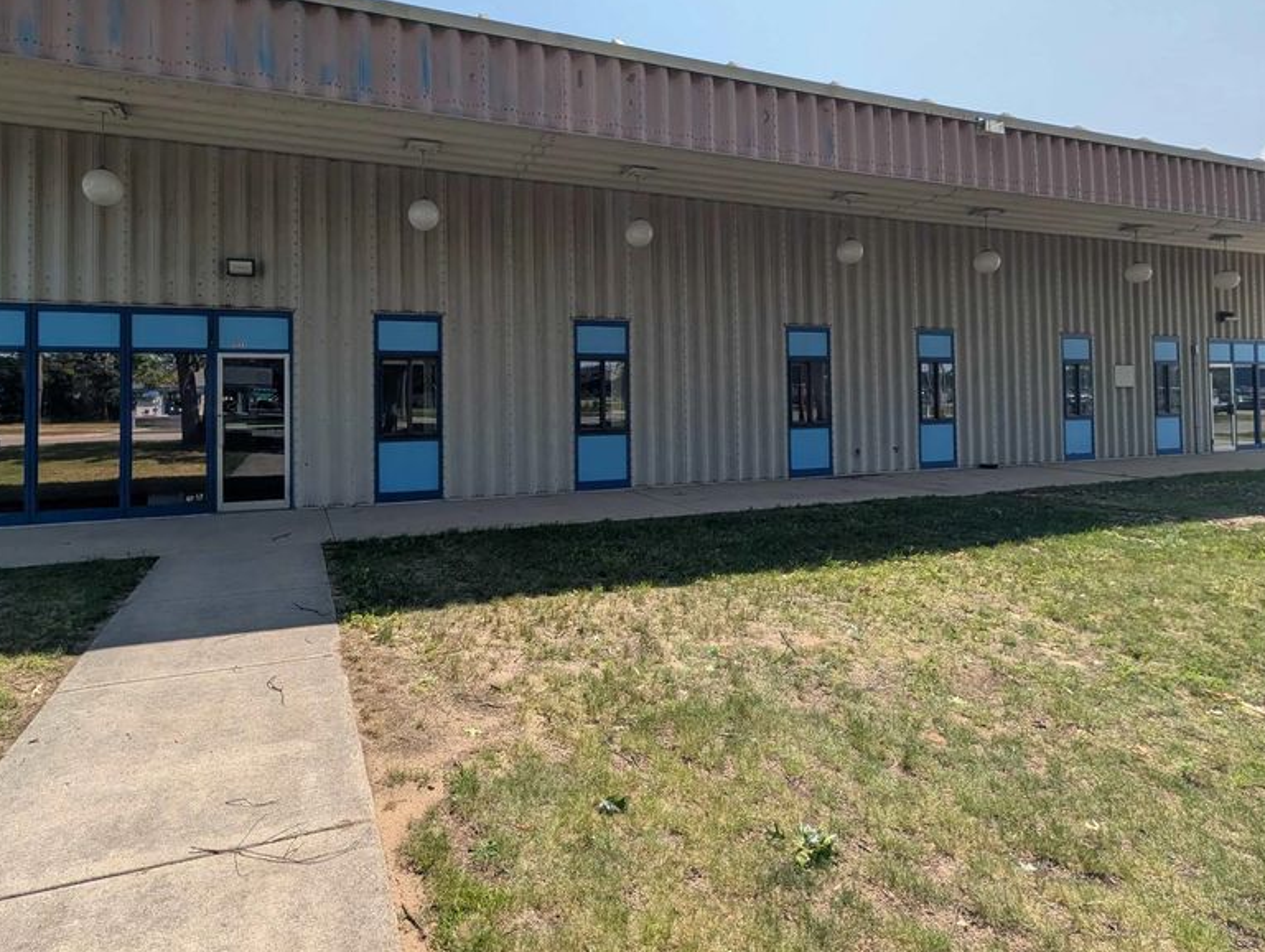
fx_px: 585
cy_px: 378
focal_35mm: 16
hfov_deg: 93.4
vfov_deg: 77.3
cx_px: 516
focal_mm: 2.02
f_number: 1.7
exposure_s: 1/4184
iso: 51
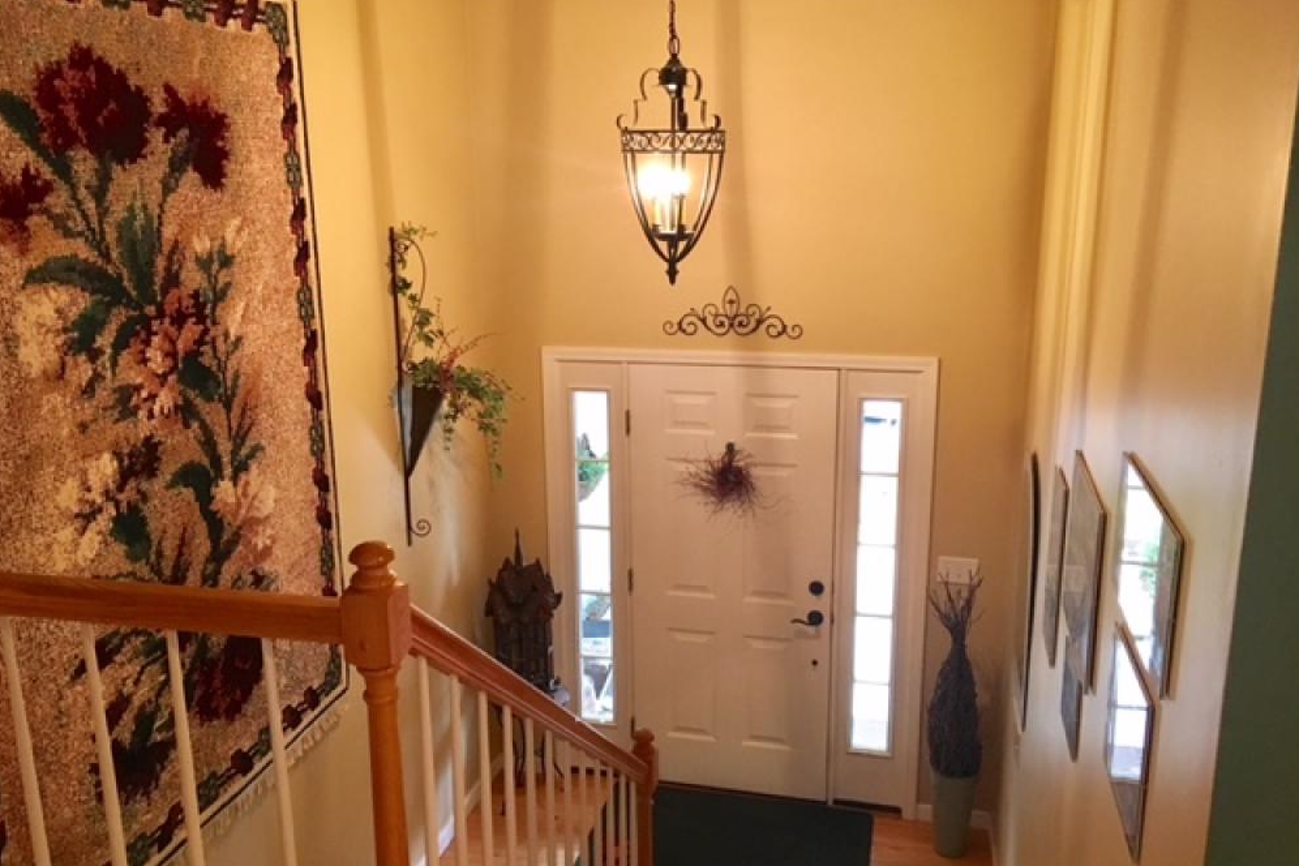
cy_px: 450
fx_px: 1118
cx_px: 638
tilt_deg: -14.1
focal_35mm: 31
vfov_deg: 42.3
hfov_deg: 60.3
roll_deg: +0.2
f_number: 2.2
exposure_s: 1/30
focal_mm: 4.15
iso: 250
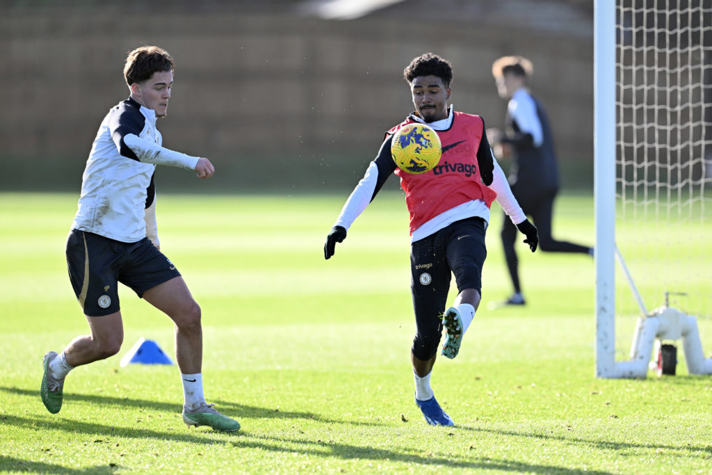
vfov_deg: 3.4
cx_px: 356
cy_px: 238
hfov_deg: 5.2
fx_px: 7912
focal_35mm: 400
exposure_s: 1/2500
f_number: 3.5
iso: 640
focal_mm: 400
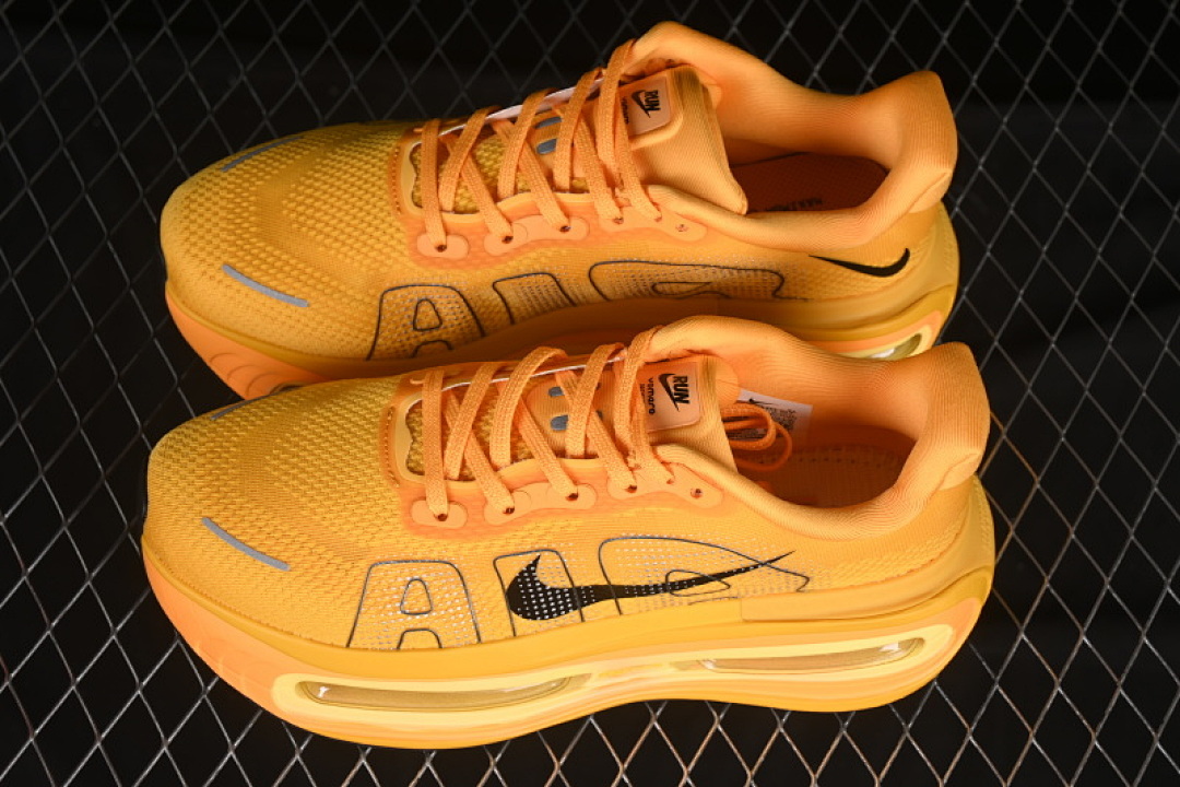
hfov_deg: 27.0
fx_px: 2458
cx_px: 590
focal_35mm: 75
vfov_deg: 18.2
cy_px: 394
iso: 160
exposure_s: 1/80
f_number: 7.1
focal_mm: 50
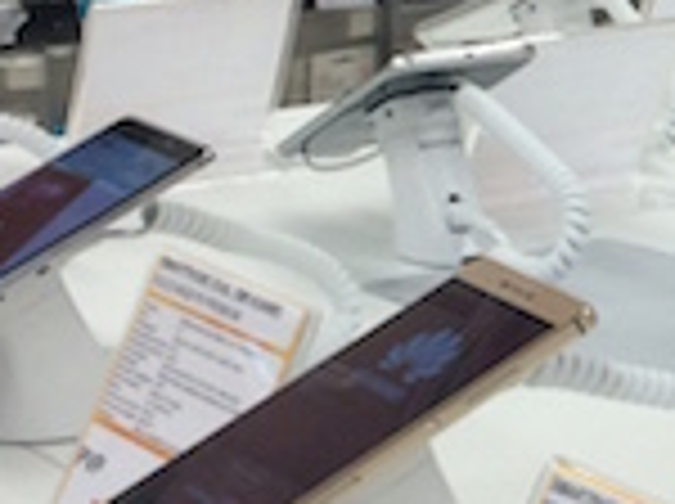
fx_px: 3018
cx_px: 1242
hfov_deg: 11.7
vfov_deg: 9.5
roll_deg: -0.1
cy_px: 216
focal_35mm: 155
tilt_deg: -15.9
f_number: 2.2
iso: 50
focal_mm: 4.15
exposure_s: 1/100
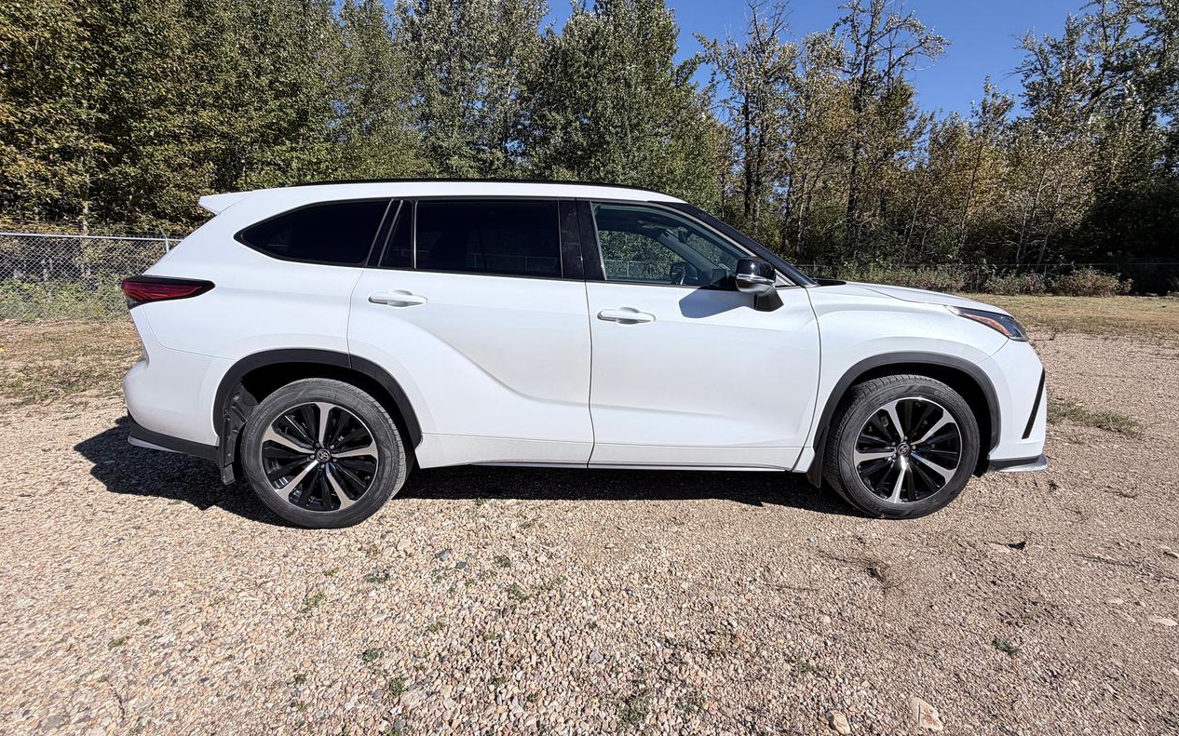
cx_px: 591
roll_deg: +1.3
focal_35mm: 15
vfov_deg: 74.7
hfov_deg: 101.5
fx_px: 482
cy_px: 348
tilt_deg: -9.1
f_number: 2.2
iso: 20
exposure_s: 1/1167
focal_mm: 2.22
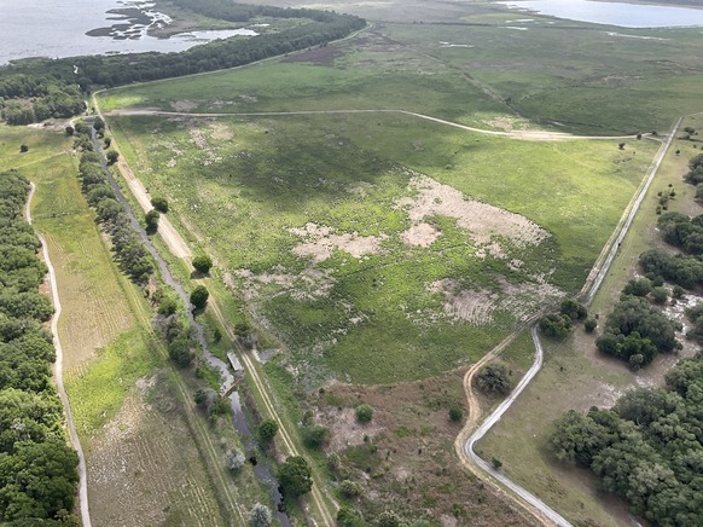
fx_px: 589
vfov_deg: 48.2
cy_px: 264
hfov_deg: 61.7
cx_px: 352
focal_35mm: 29
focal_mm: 3
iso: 16
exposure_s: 1/781
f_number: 1.8
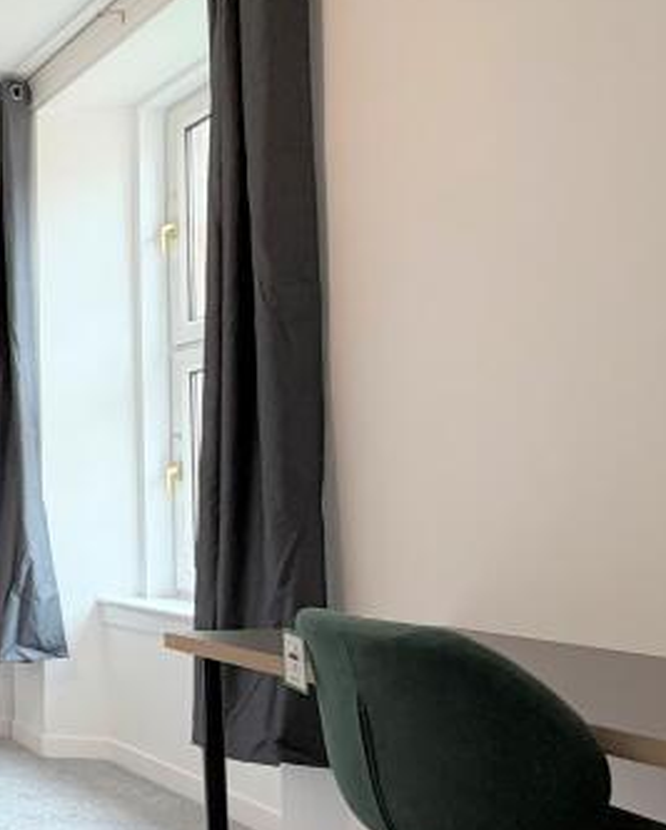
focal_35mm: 42
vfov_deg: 43.7
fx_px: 1033
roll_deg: +0.1
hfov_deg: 24.7
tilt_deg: +1.2
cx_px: -402
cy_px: 461
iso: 160
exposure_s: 1/121
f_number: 2.2
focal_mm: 2.22
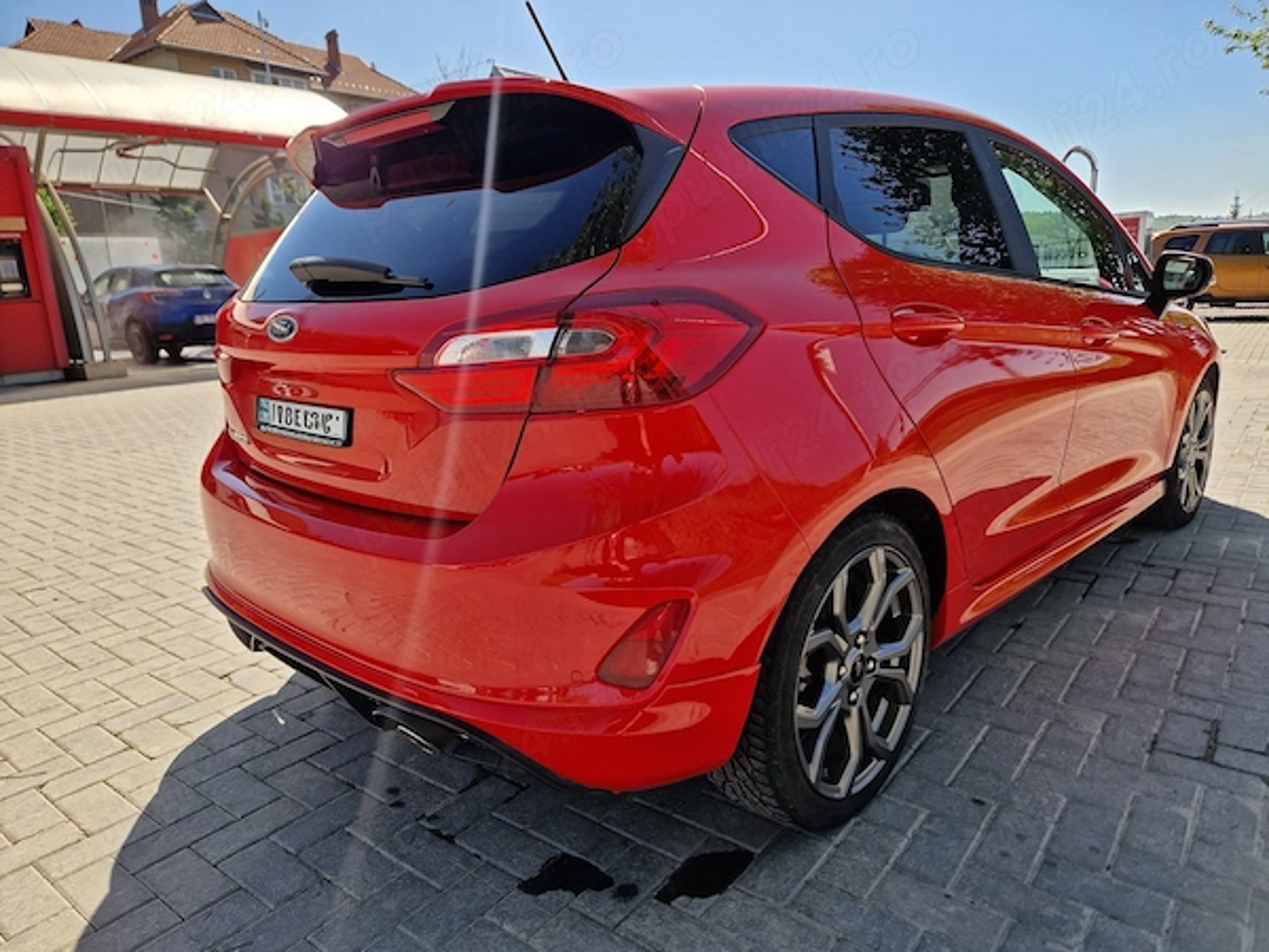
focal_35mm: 23
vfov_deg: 58.9
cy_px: 476
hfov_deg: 73.9
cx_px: 634
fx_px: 843
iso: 50
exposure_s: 1/1112
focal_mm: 5.4
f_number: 1.8
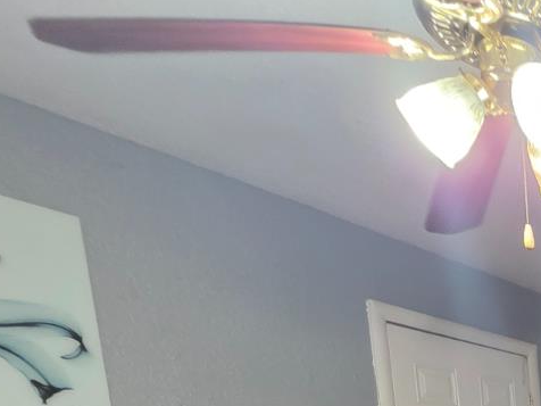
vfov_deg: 25.7
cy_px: 617
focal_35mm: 41
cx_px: 806
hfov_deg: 29.1
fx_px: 641
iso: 200
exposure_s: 1/60
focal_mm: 2.2
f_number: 1.9
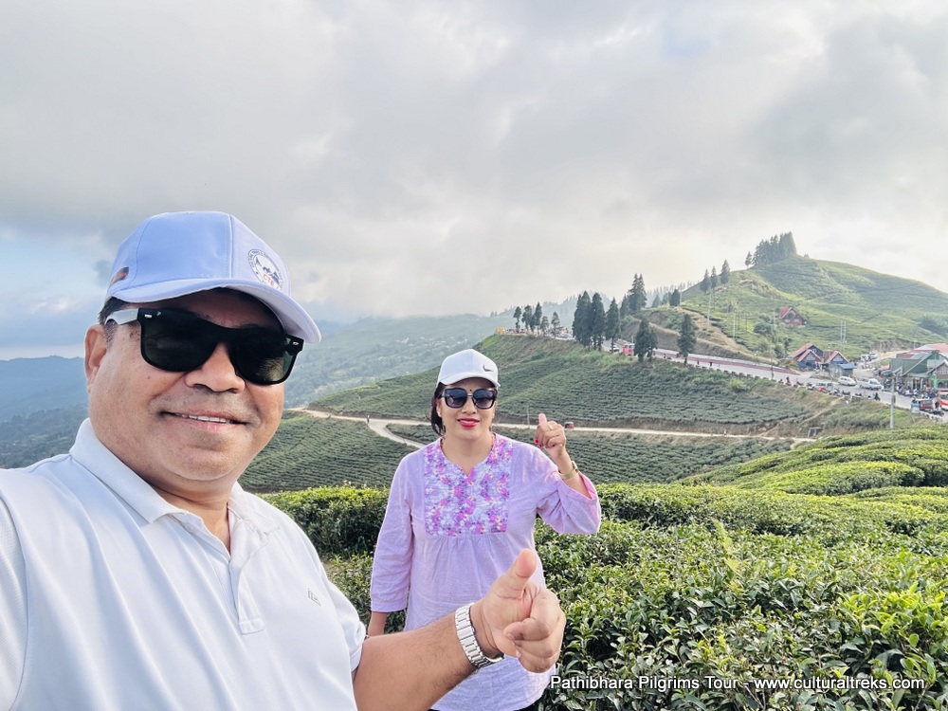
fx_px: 630
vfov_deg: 58.9
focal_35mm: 23
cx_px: 474
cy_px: 356
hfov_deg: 73.9
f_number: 1.9
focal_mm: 2.69
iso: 25
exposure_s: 1/322
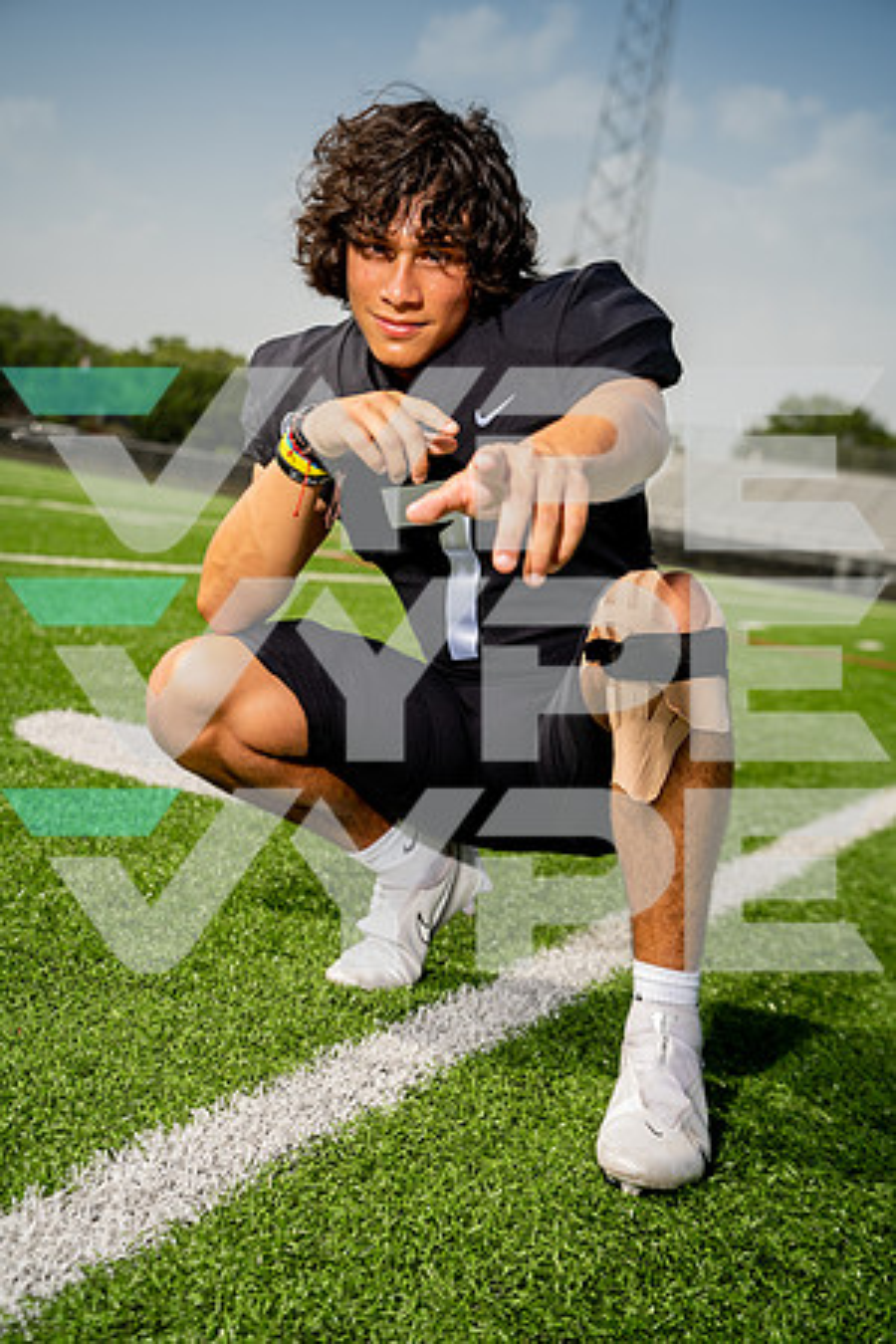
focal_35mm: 52
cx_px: 448
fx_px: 1941
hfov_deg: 26.0
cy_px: 672
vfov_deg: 38.2
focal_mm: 52
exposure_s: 1/1250
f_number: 4.5
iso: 100
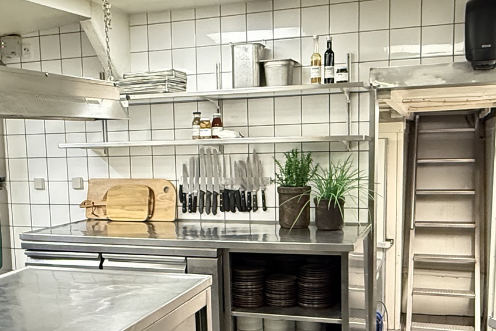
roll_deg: +1.9
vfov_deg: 30.9
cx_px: 223
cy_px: 221
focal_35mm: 43
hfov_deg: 45.4
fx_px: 592
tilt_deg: -7.0
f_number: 2.2
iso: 800
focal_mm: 2.22
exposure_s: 1/50
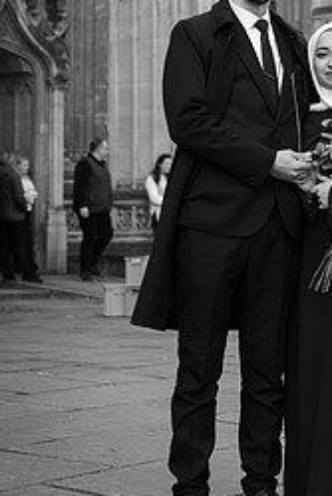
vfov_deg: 18.8
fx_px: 1492
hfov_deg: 12.6
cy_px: 141
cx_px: 282
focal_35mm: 108
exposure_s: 1/640
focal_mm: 40
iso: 200
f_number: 2.8
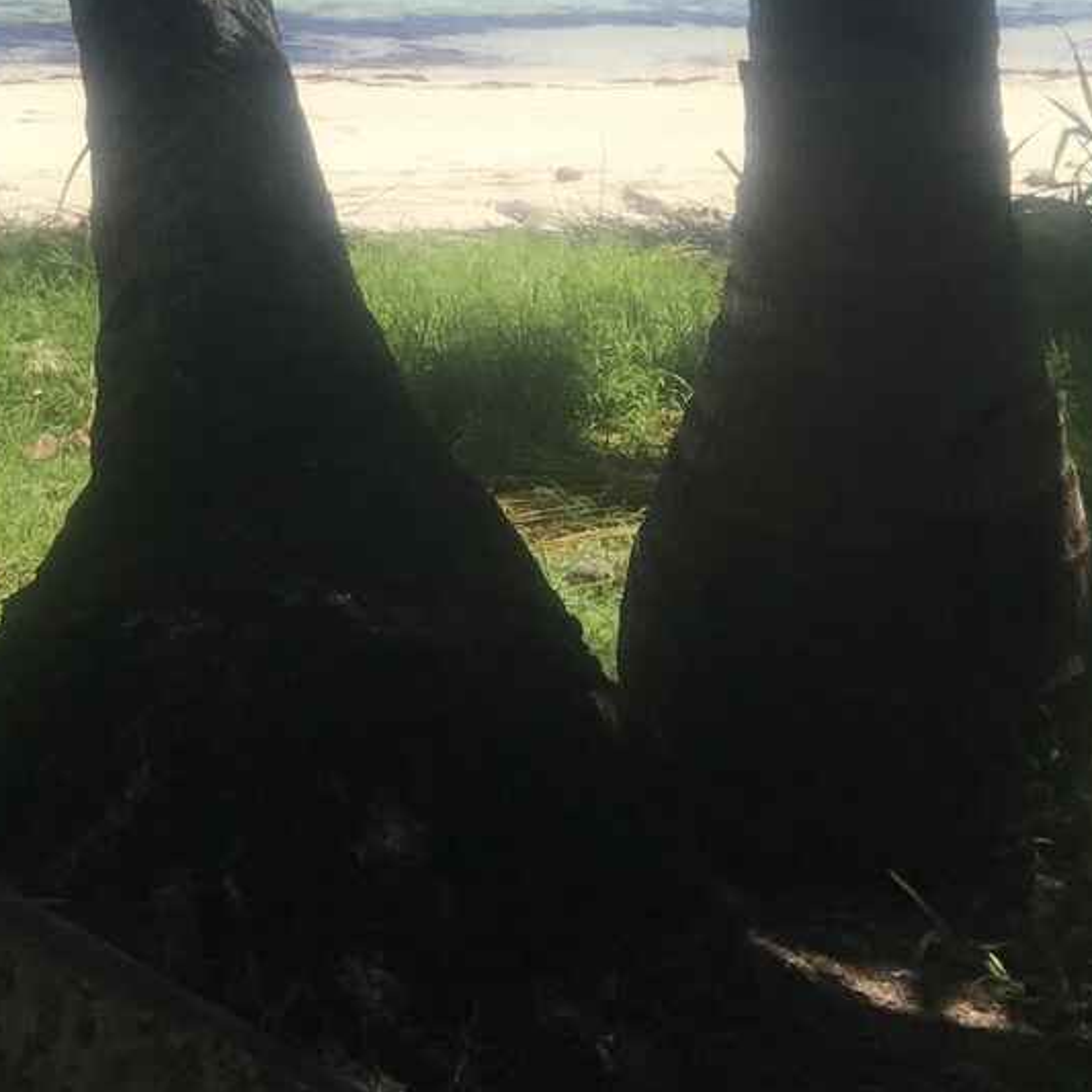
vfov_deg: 19.9
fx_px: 2927
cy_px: -200
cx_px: 79
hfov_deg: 20.6
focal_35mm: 82
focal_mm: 3.99
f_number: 1.8
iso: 20
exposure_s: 1/2457
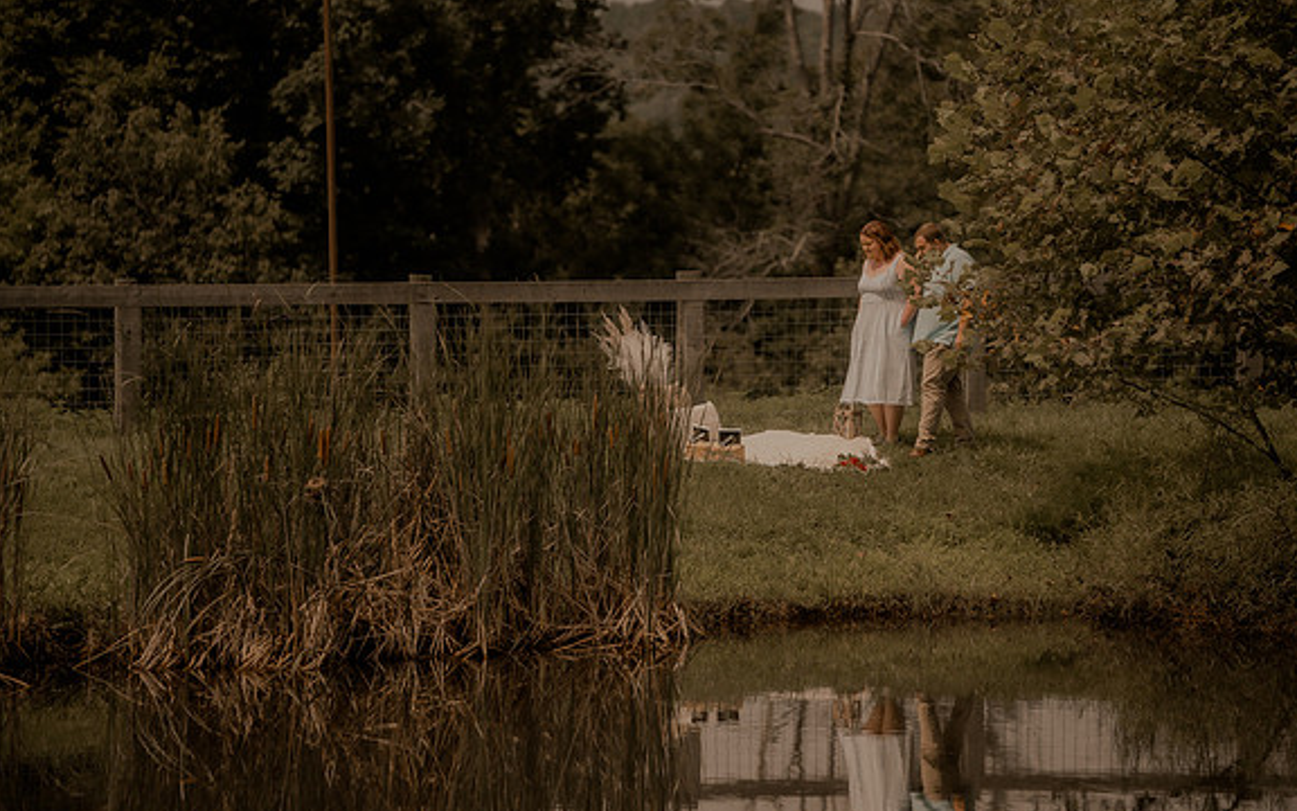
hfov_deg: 13.2
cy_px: 415
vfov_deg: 8.2
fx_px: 5620
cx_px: 651
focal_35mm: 159
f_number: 2.8
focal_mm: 155
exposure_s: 1/1600
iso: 125
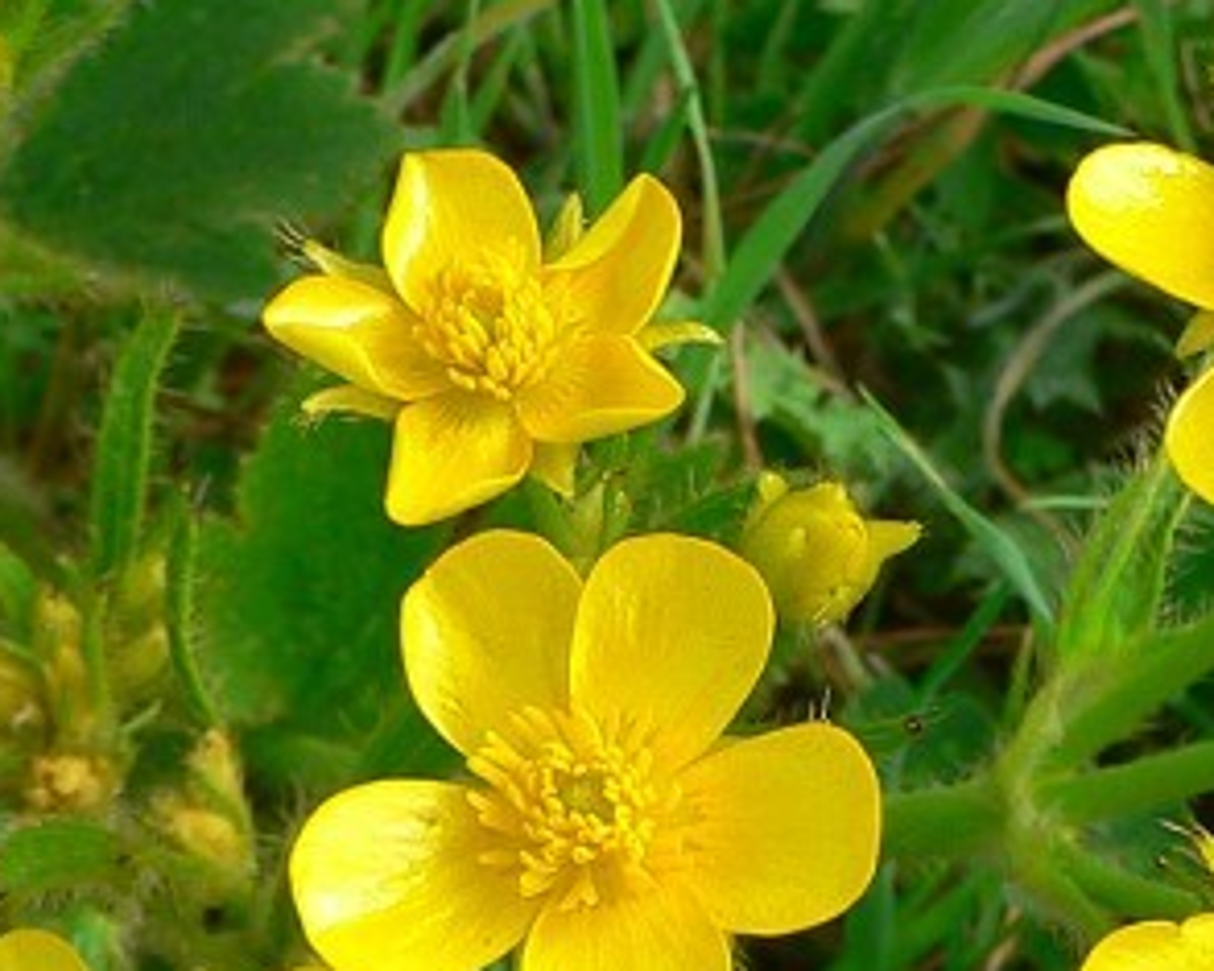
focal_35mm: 93
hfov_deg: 20.4
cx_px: 966
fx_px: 3340
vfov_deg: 16.2
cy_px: 971
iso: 80
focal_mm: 4.6
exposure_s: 1/100
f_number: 3.7
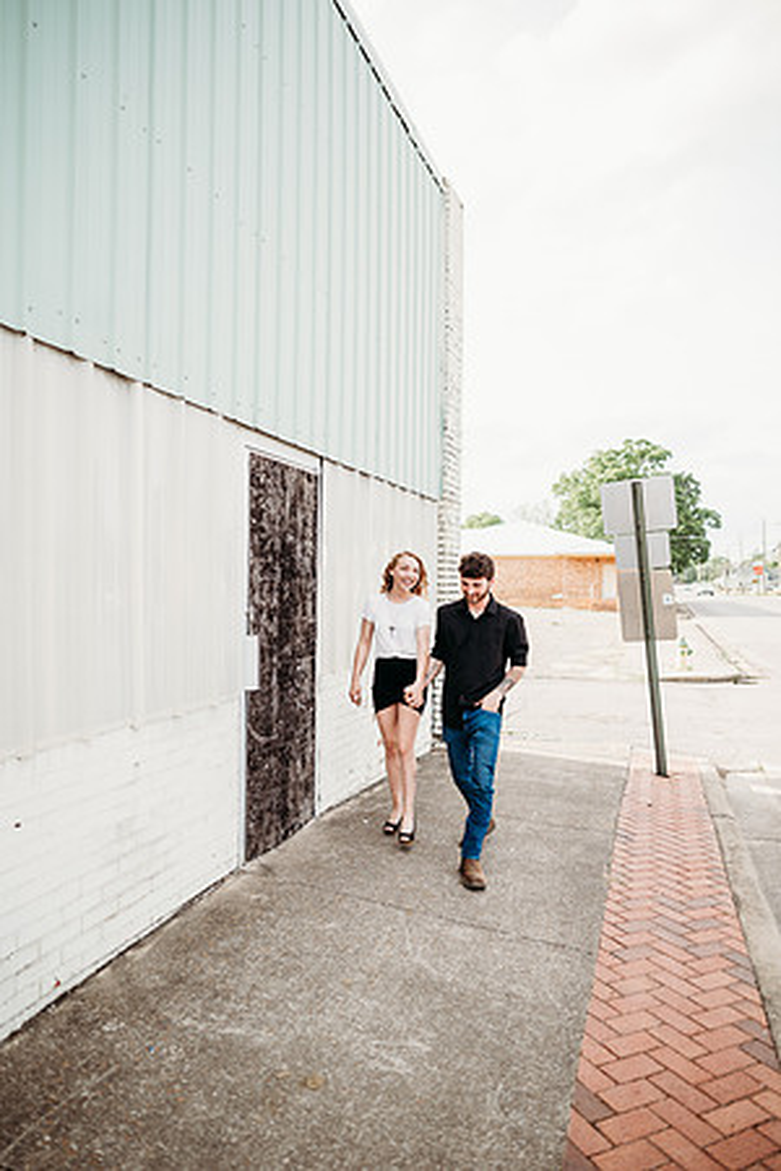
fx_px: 781
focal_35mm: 24
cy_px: 586
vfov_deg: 73.7
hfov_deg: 53.1
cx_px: 390
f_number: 2.8
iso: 100
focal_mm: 24
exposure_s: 1/640
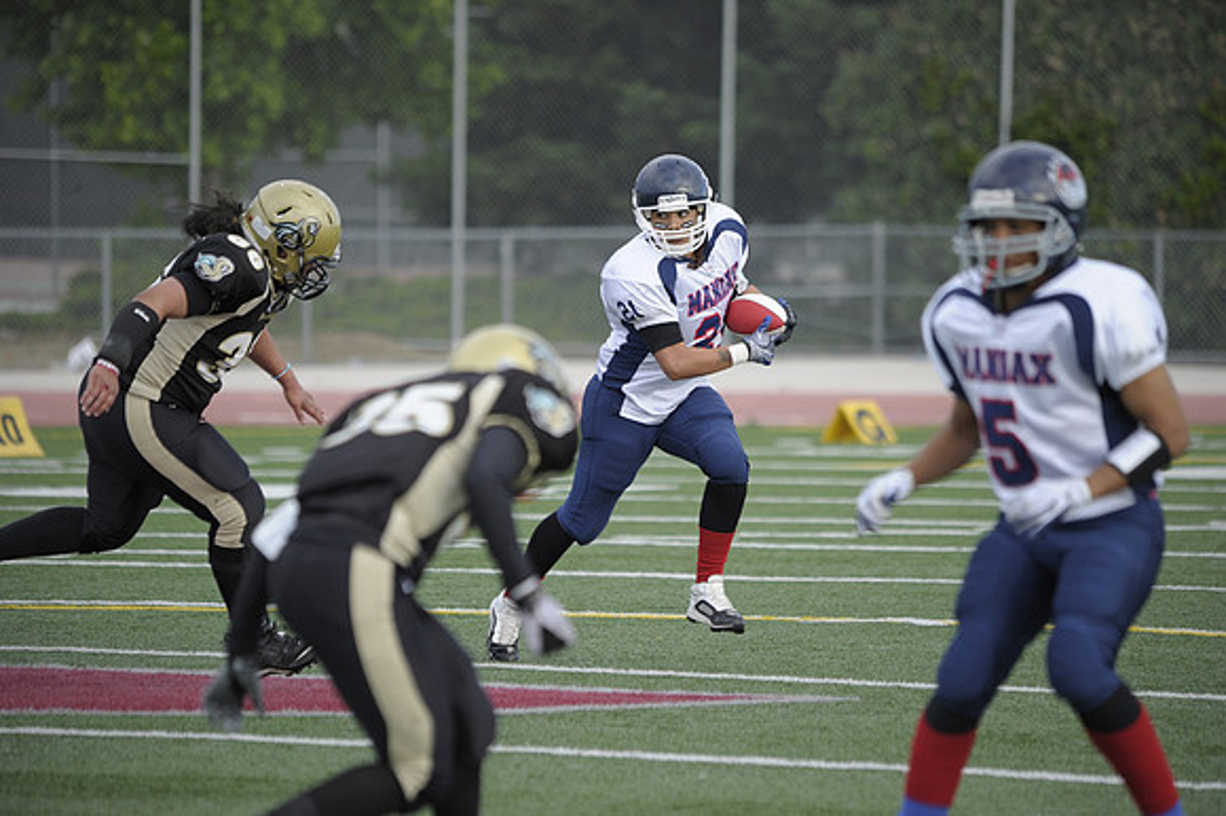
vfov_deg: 3.4
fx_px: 13614
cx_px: 613
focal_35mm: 400
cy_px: 408
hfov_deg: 5.2
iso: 1000
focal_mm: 400
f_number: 6.3
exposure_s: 1/1000
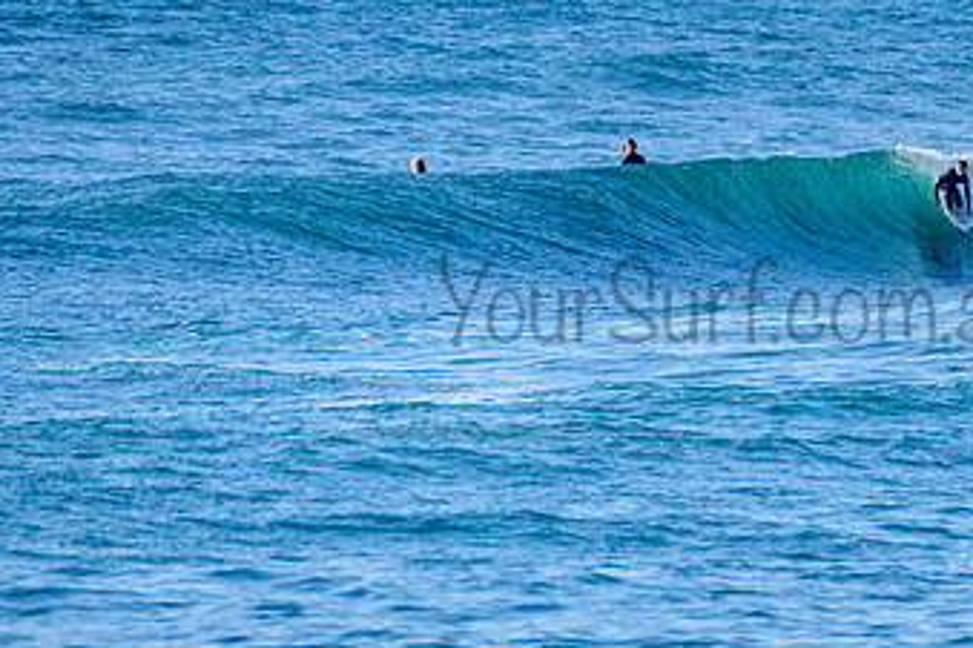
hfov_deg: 2.0
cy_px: 195
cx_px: 923
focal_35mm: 1049
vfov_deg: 1.3
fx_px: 28350
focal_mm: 500
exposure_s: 1/2000
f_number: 5.6
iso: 280
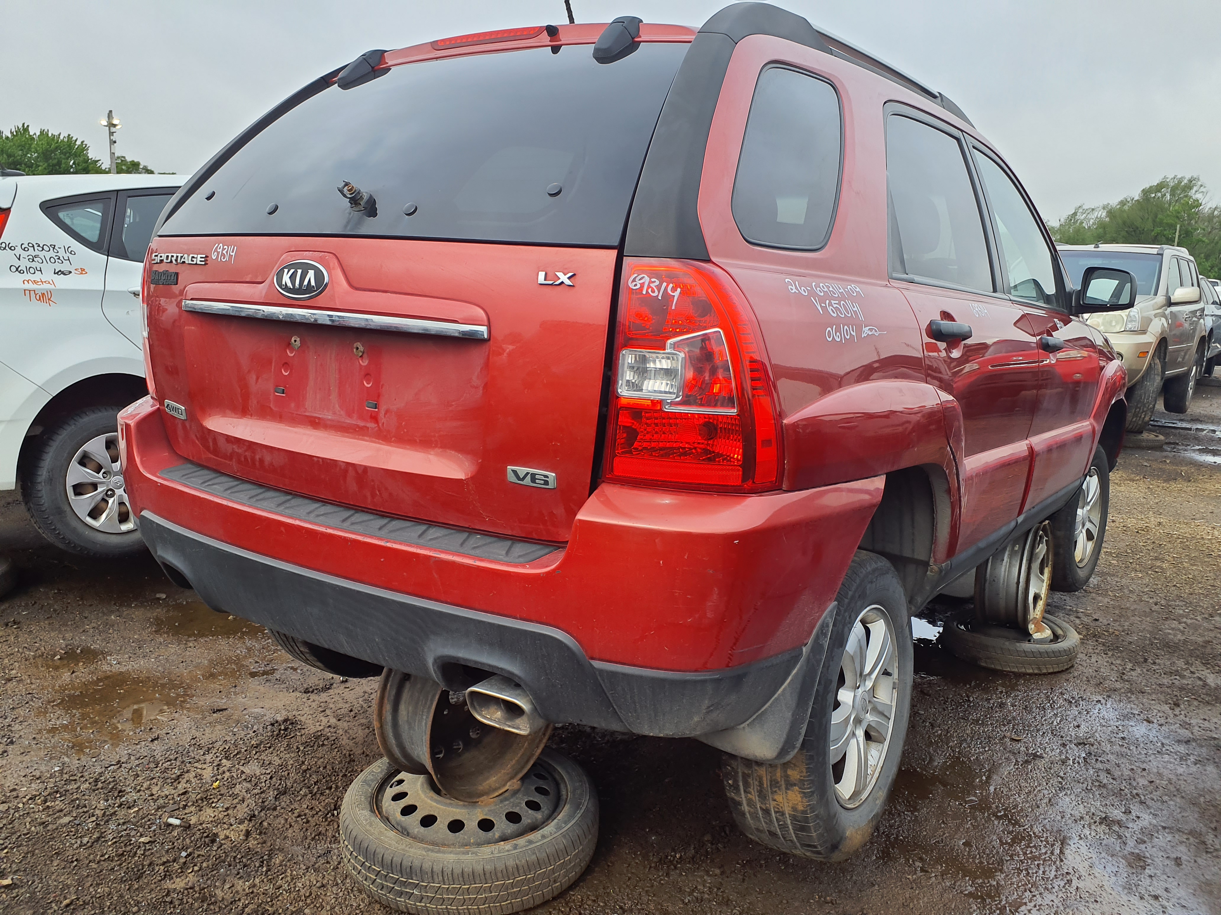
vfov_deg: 51.4
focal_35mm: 27
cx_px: 610
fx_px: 952
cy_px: 458
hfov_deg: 65.3
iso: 40
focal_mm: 3.58
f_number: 1.9
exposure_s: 1/964
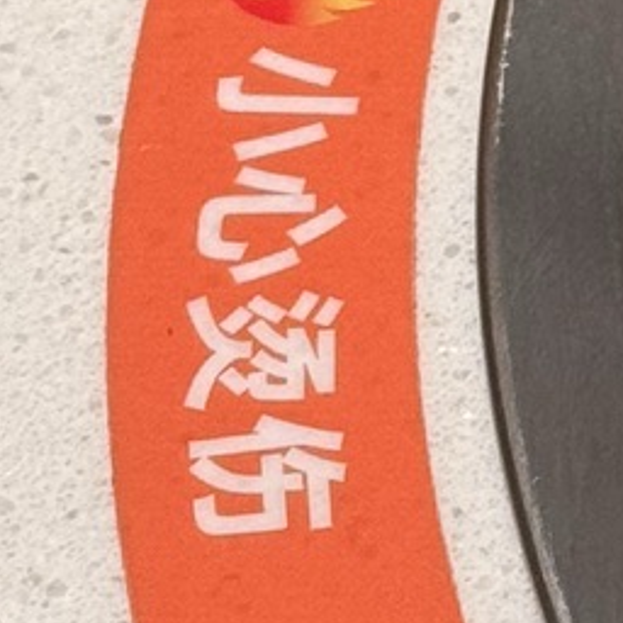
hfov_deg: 5.2
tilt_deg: -45.2
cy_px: -355
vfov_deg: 5.2
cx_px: 1290
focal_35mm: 332
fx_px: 6760
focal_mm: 6.76
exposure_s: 1/100
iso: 100
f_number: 1.78
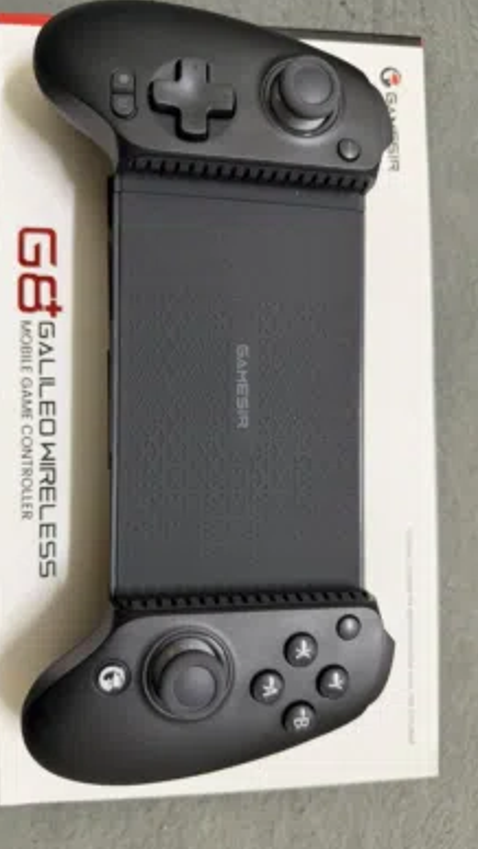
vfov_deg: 69.8
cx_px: 210
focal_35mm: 27
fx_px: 608
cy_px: 426
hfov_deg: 42.9
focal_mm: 6.76
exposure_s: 1/50
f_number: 1.78
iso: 640
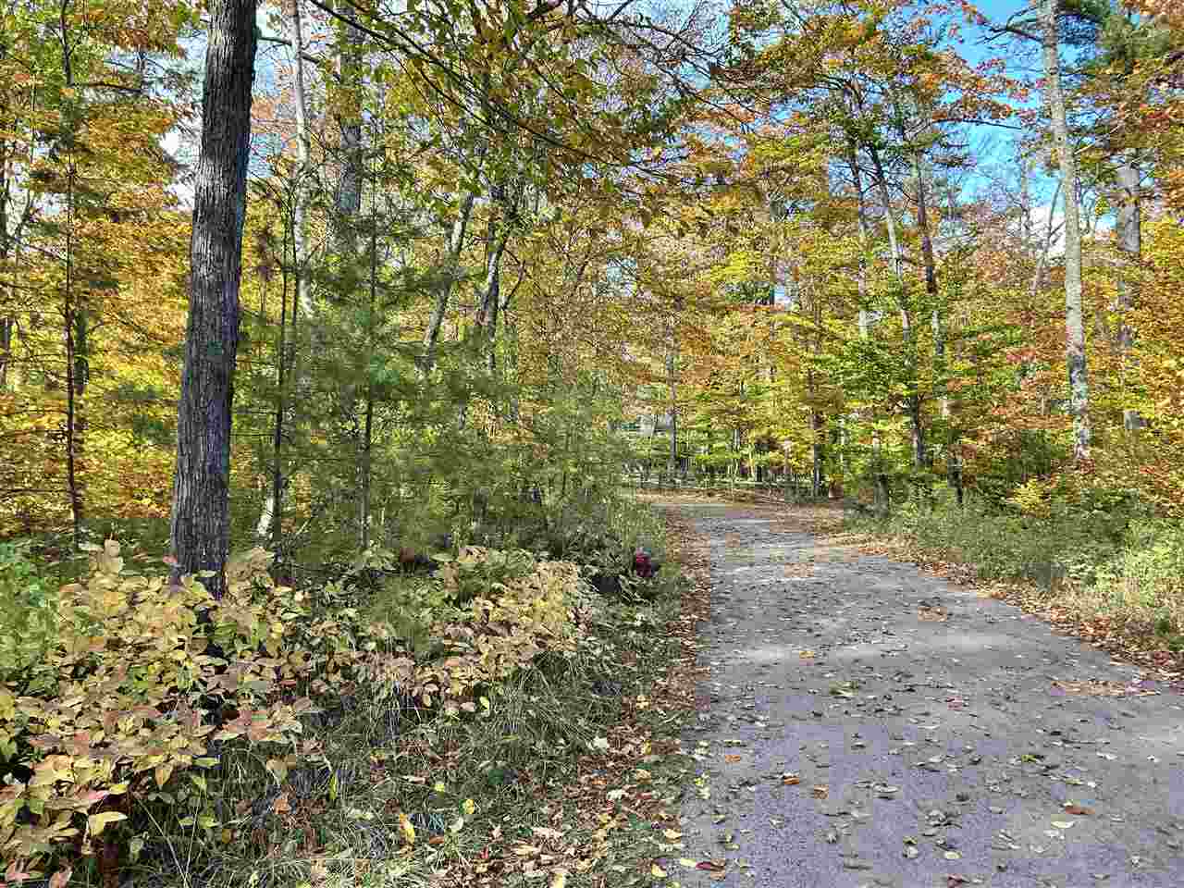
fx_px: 889
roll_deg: -0.6
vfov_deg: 53.1
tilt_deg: +1.4
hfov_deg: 67.3
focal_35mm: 26
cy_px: 444
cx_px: 592
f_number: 1.5
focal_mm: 5.7
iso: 40
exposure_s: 1/278
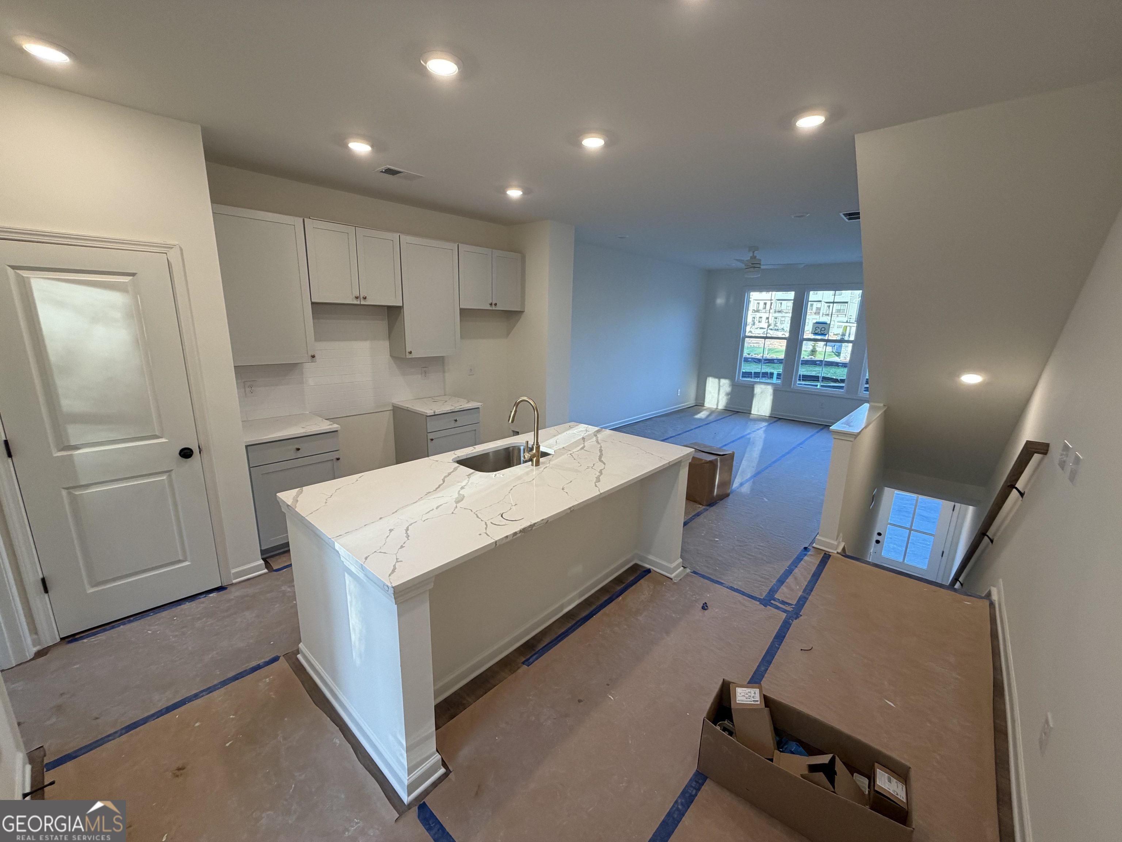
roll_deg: -1.6
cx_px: 561
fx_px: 454
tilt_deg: -13.0
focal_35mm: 14
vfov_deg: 85.7
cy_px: 421
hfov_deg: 102.1
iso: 125
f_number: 2.2
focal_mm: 2.22
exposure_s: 1/120
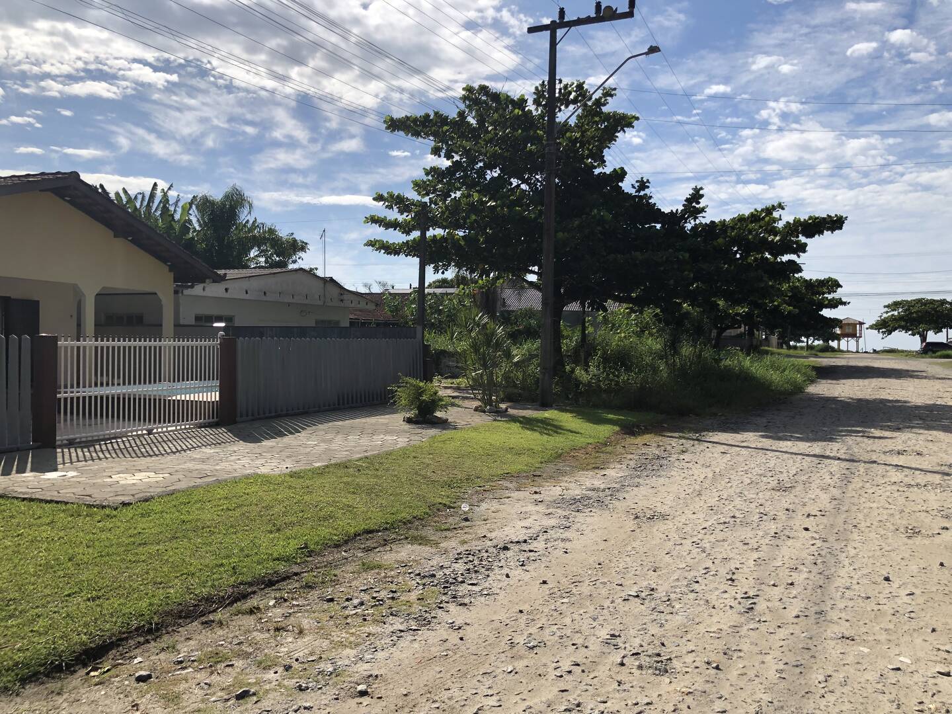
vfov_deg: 49.7
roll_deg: -0.4
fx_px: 770
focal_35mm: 28
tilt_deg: +0.0
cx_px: 476
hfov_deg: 63.4
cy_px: 357
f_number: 1.8
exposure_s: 1/3436
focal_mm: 4
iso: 20
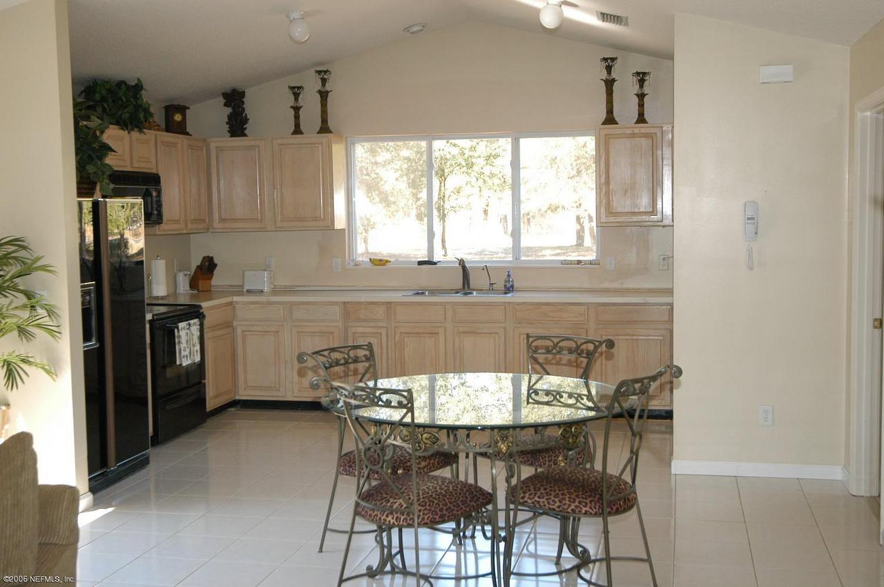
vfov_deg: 28.9
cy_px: 294
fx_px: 1141
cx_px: 442
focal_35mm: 46
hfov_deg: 42.4
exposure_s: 1/80
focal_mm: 31
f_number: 4.5
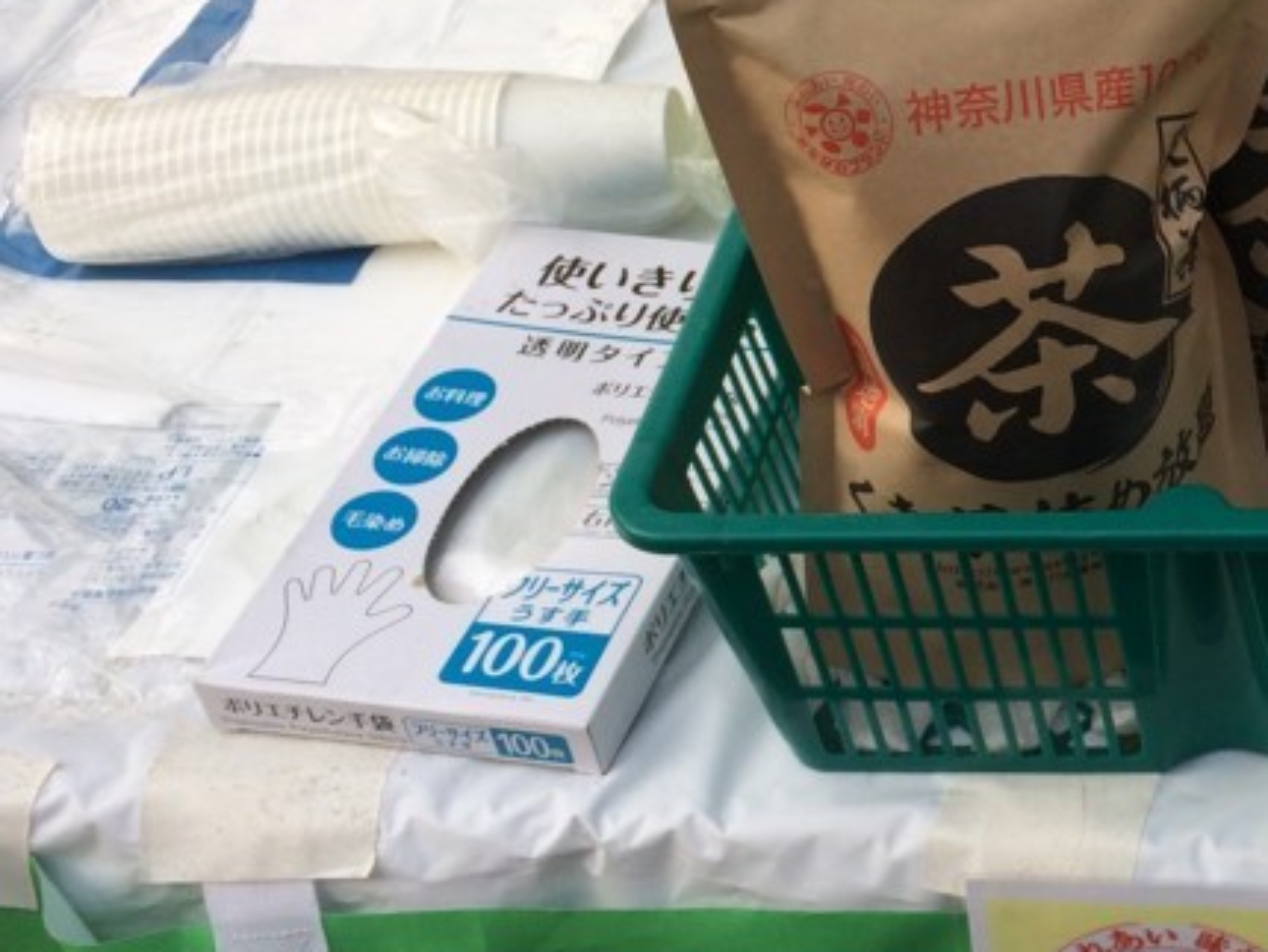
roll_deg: +0.7
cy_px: 339
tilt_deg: -40.5
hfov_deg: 26.2
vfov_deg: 21.3
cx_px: 1365
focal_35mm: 69
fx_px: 2529
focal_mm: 4.15
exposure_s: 1/291
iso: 32
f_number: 2.2
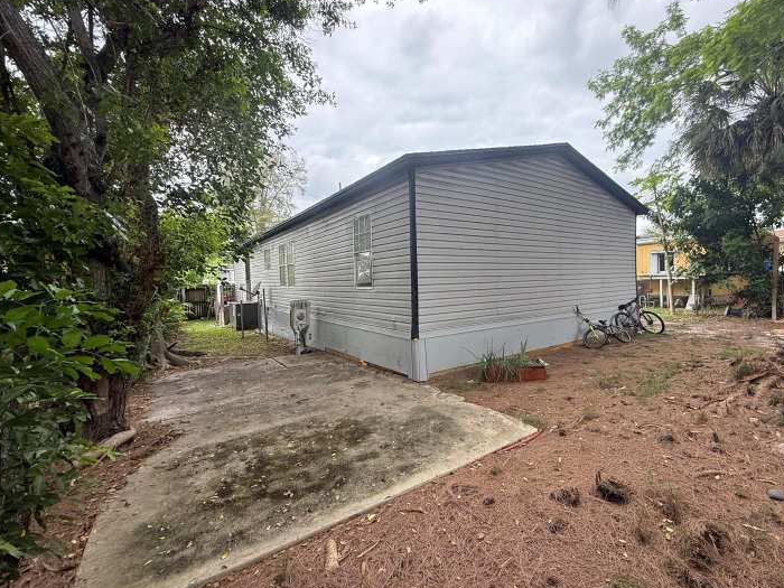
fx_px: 362
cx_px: 439
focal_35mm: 16
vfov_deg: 78.1
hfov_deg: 94.1
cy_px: 284
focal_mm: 2.22
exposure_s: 1/344
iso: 64
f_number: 2.2
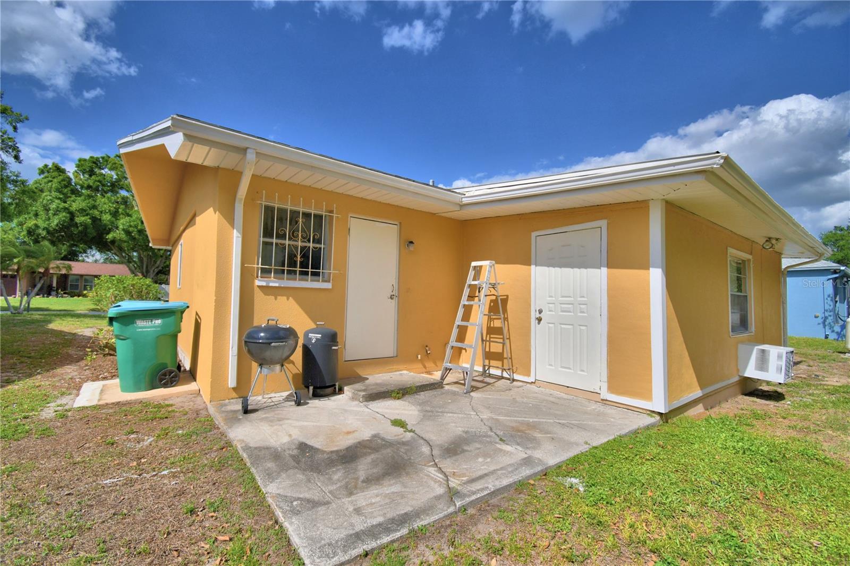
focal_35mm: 15
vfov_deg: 77.3
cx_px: 425
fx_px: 354
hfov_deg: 100.4
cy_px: 283
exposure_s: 1/2500
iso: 100
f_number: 4.5
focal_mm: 10
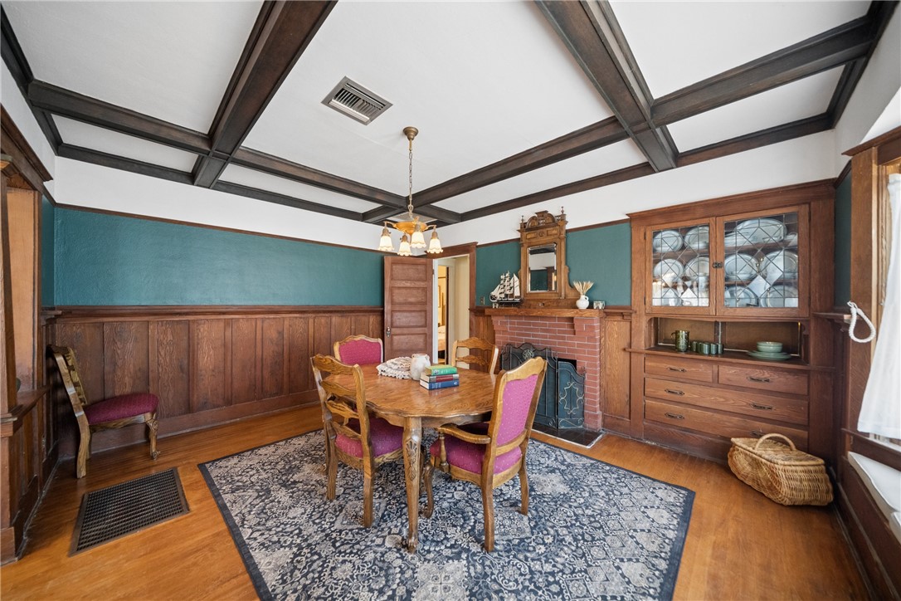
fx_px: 300
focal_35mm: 12
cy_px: 300
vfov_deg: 90.0
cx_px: 450
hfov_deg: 112.6
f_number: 5
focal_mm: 12
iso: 5000
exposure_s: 1/125
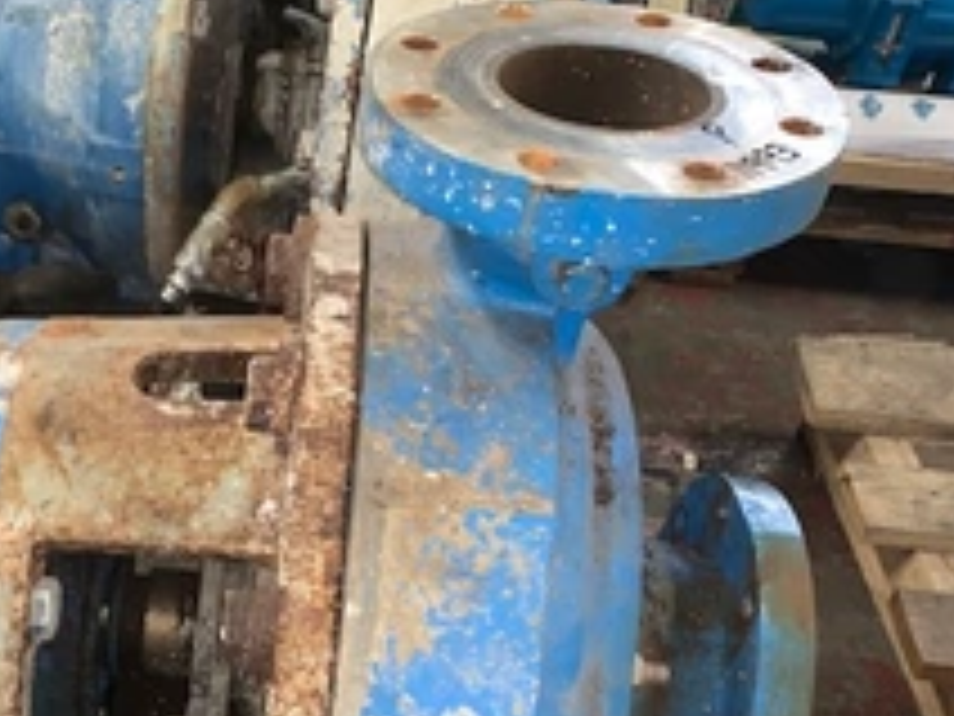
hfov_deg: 36.6
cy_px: 599
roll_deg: +0.3
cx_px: 108
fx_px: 1350
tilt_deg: -42.3
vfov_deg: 28.9
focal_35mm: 49
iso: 125
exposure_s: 1/11
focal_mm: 4.25
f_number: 1.8
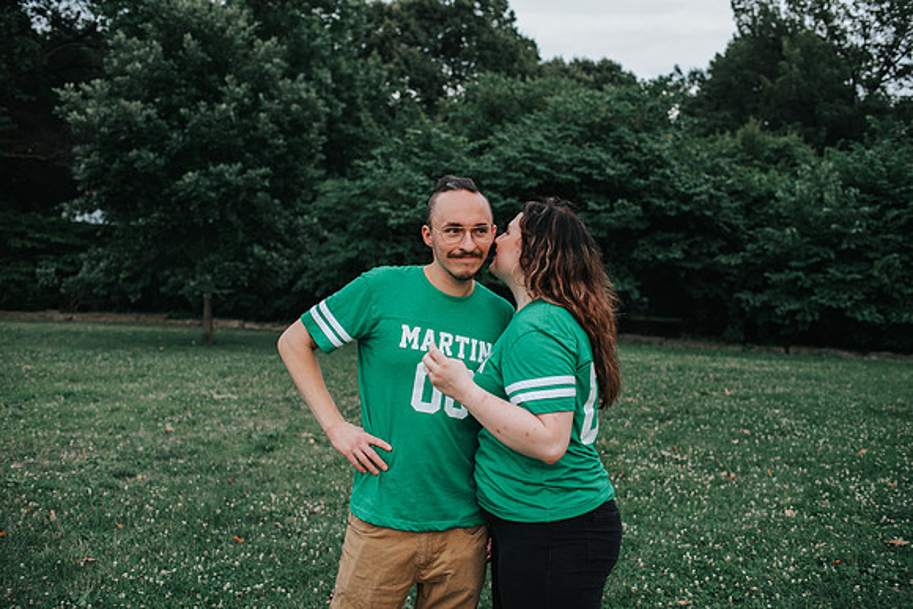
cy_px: 304
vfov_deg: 37.9
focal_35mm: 35
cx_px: 456
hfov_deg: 54.4
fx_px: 888
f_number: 3.2
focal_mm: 35
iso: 560
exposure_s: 1/1000
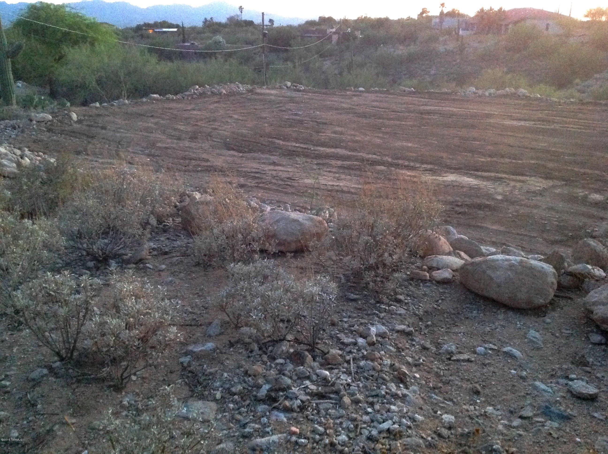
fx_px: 614
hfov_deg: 52.7
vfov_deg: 40.6
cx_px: 304
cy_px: 227
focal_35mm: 35
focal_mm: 4.28
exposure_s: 1/15
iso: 800
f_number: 2.4
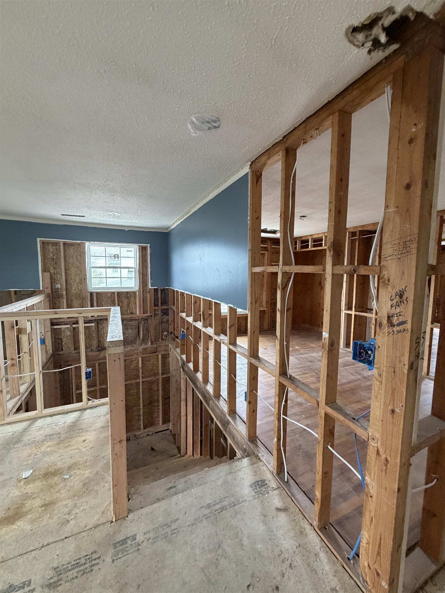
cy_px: 296
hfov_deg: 85.7
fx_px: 240
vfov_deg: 102.1
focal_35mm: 14
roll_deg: +0.9
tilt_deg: -6.3
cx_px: 222
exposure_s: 1/71
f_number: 2.2
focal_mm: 2.22
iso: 320
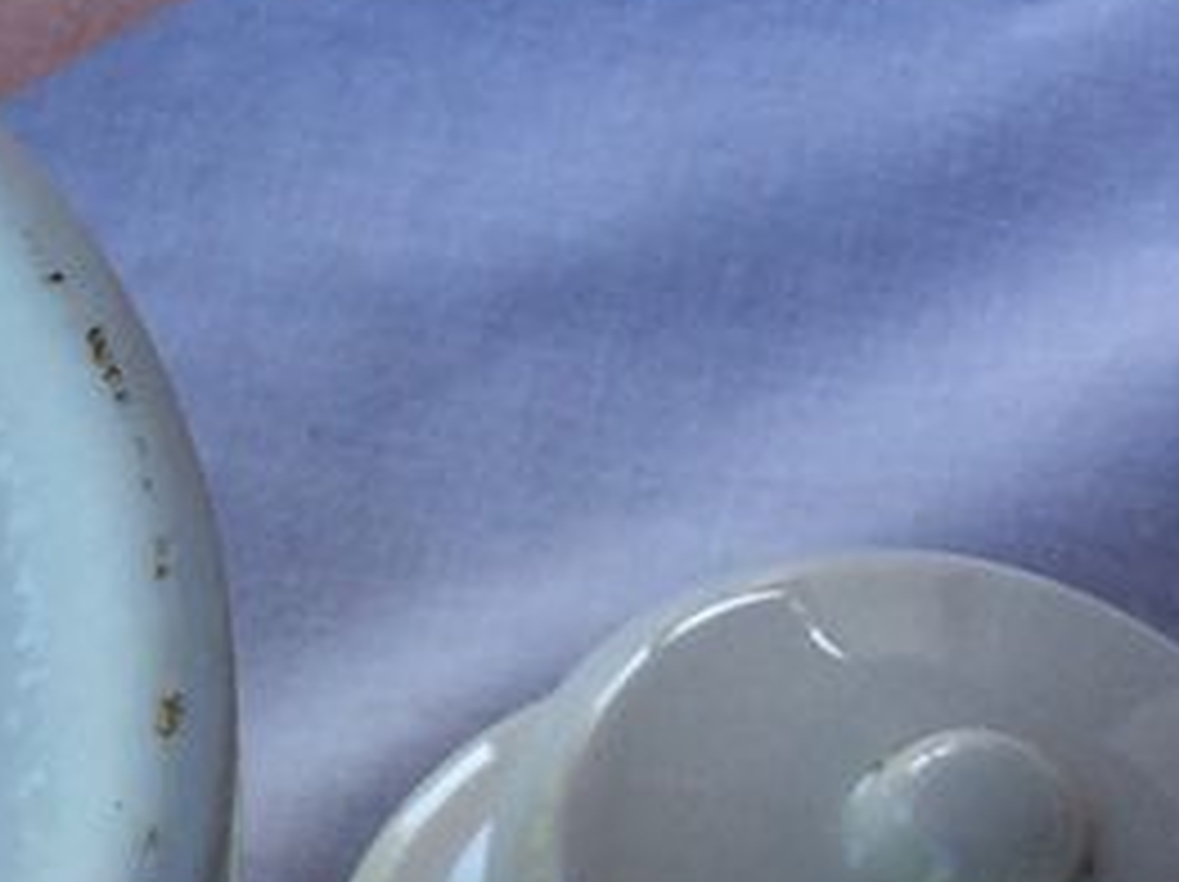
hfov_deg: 15.7
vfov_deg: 12.0
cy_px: 821
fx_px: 4151
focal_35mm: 122
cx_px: -148
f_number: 2.4
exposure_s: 1/163
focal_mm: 3.3
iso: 32
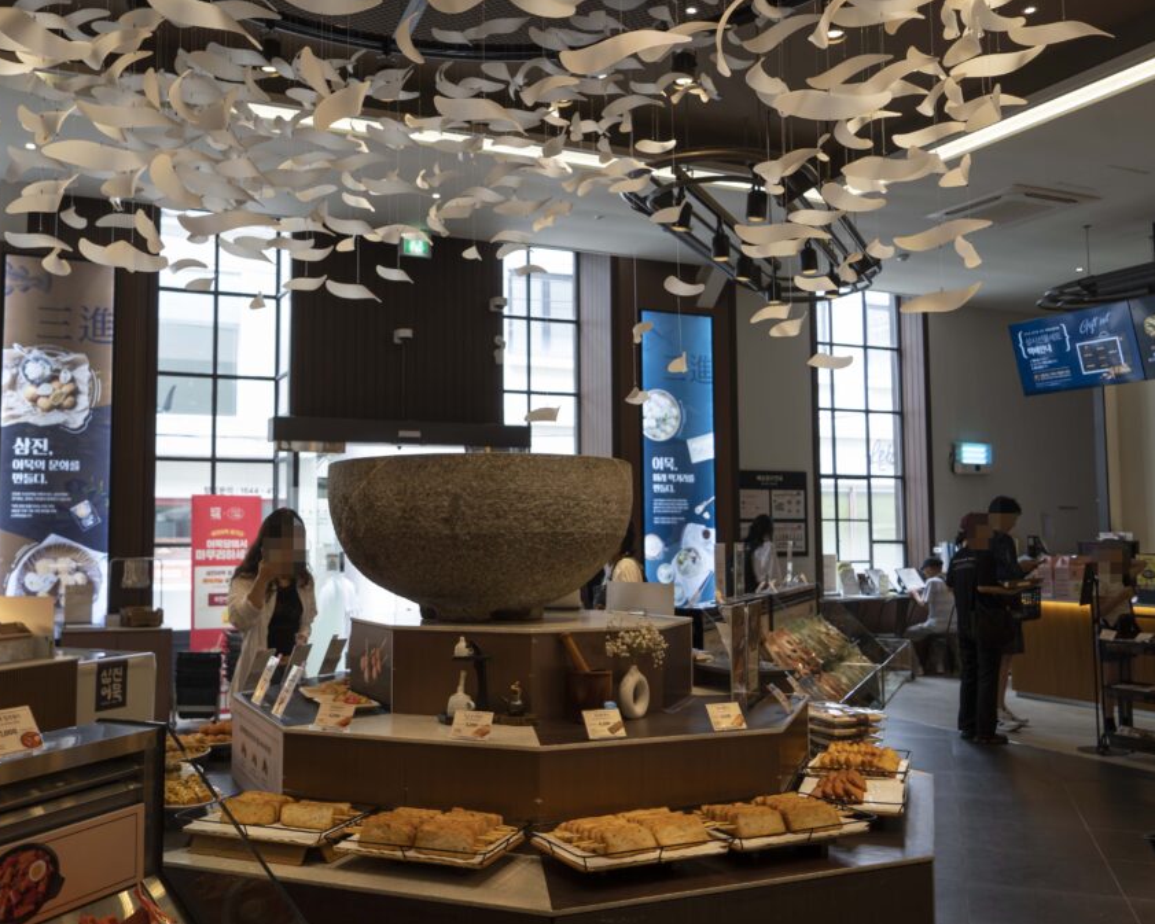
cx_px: 485
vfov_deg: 45.8
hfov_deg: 55.4
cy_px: 458
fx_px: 1094
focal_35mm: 32
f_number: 4
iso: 200
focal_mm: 28
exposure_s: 1/60
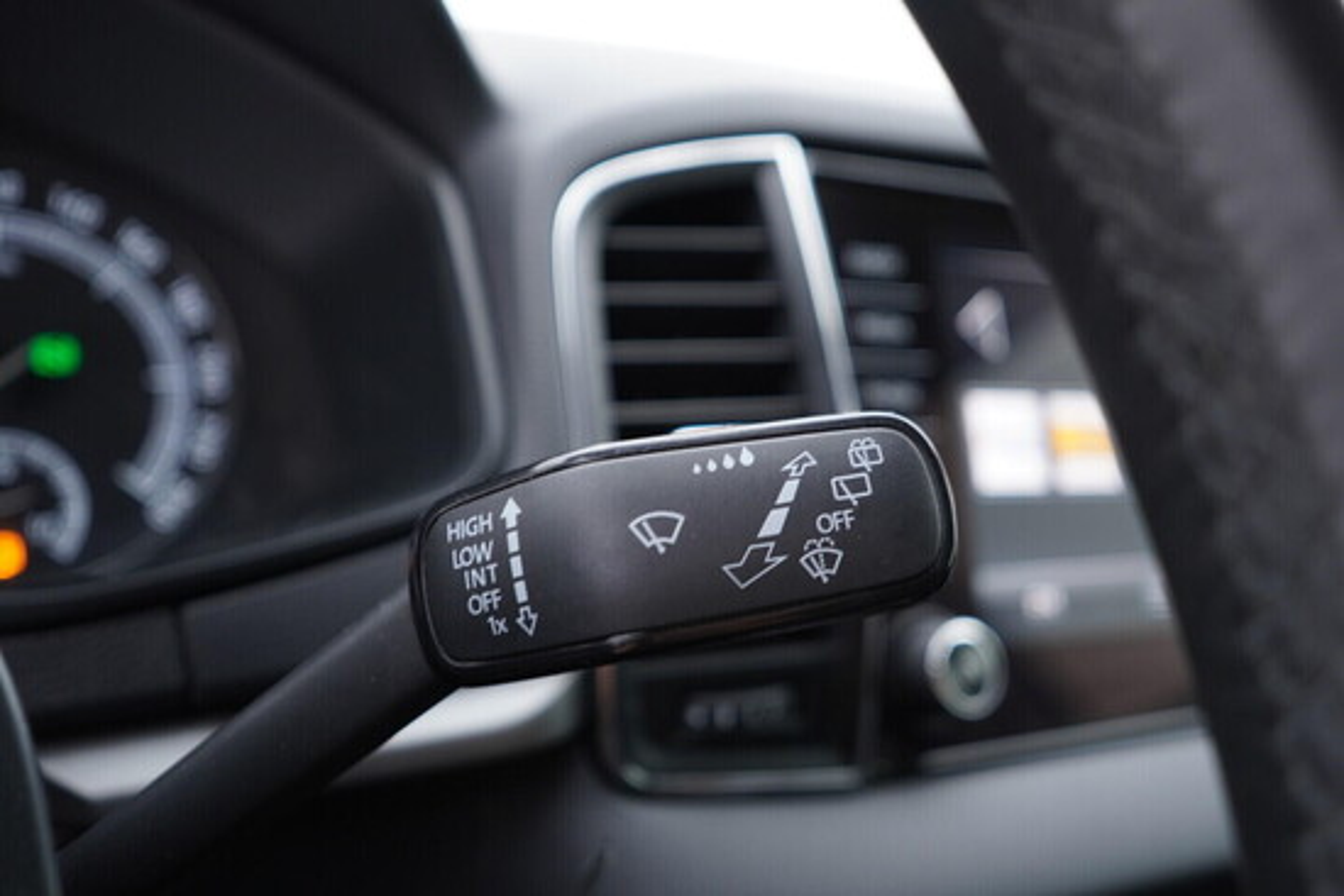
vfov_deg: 36.9
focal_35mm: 36
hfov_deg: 53.1
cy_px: 448
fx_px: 1344
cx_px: 672
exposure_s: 1/40
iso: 200
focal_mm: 24
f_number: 2.8
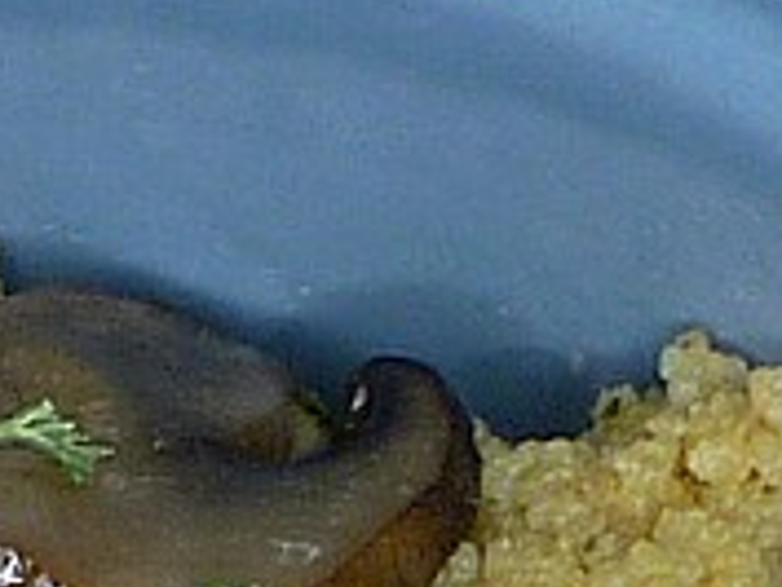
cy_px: 1355
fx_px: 9020
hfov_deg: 5.0
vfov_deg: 3.7
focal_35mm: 399
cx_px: -18
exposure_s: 1/40
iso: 80
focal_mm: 6.4
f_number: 3
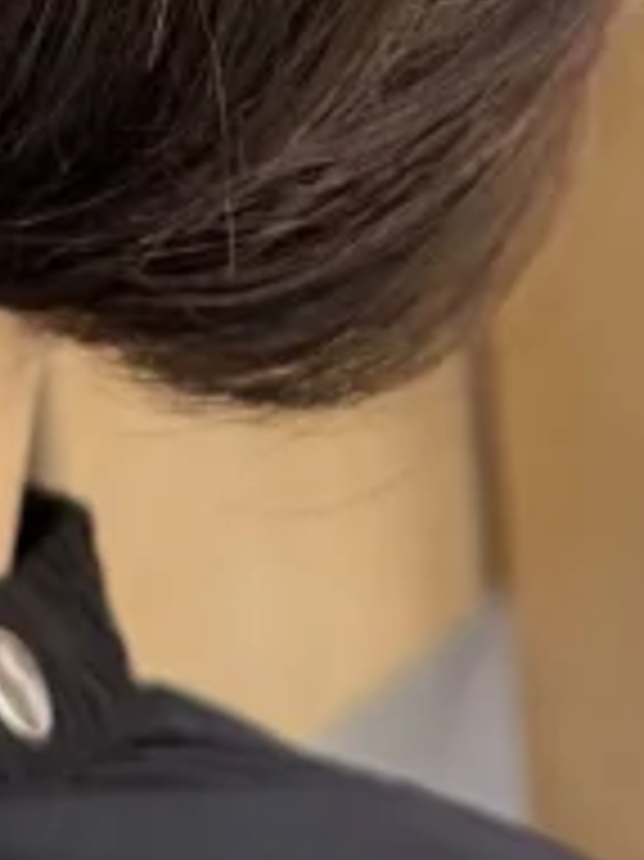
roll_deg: +6.4
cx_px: 81
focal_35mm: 129
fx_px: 3203
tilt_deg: -12.9
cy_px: -509
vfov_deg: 14.1
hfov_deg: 11.4
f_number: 1.78
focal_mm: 6.76
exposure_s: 1/100
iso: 200
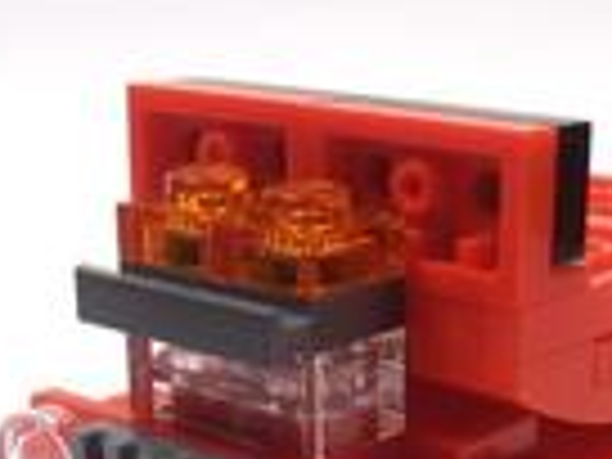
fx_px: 1733
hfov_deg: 20.0
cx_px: 387
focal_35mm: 98
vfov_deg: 14.7
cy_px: 513
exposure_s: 1/60
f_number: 3.9
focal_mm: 6.61
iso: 80
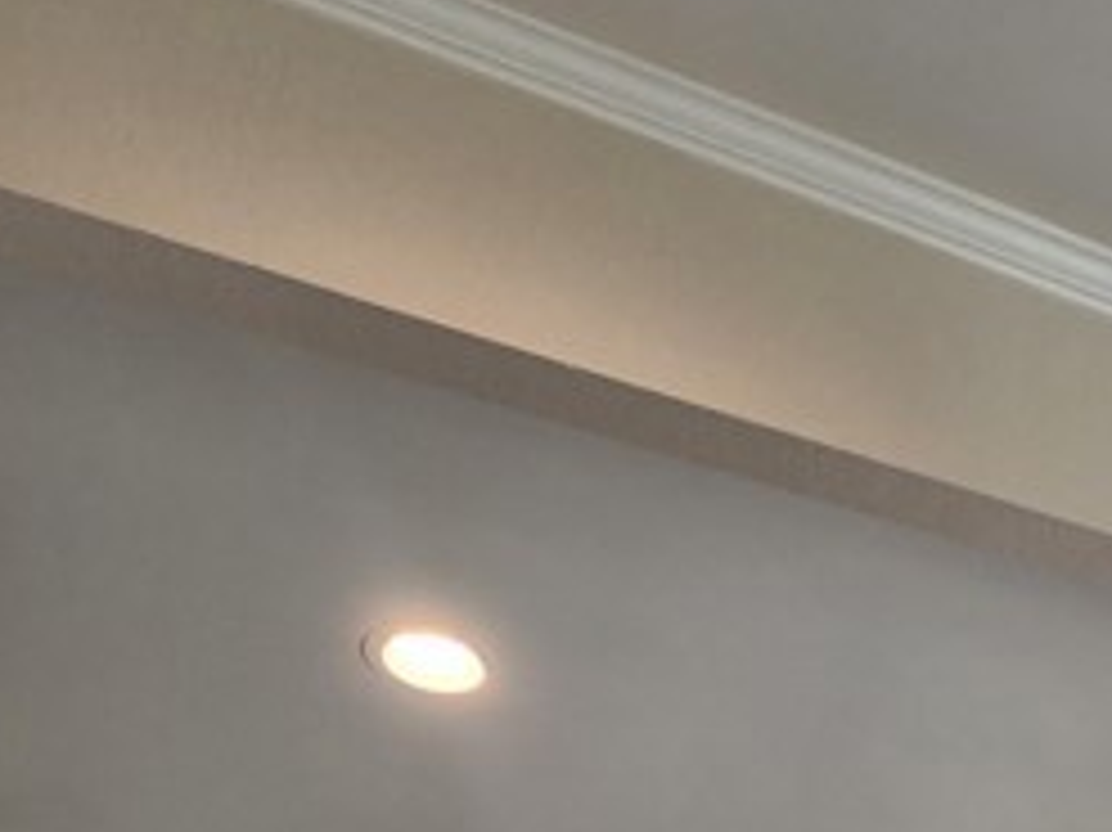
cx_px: 1760
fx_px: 1734
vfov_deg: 19.2
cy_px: 1556
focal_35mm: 54
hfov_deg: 24.9
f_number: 2.2
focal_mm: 2.2
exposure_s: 1/60
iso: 64
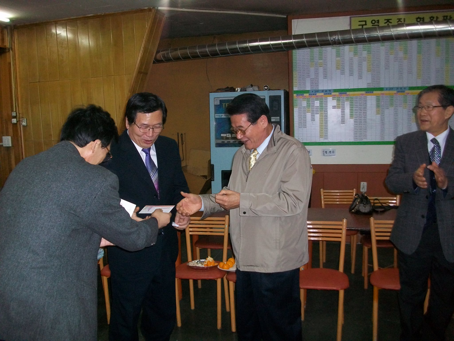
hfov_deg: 56.8
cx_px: 227
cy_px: 170
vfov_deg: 44.2
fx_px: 420
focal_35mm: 32
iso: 160
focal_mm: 5.7
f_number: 2.8
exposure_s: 1/60
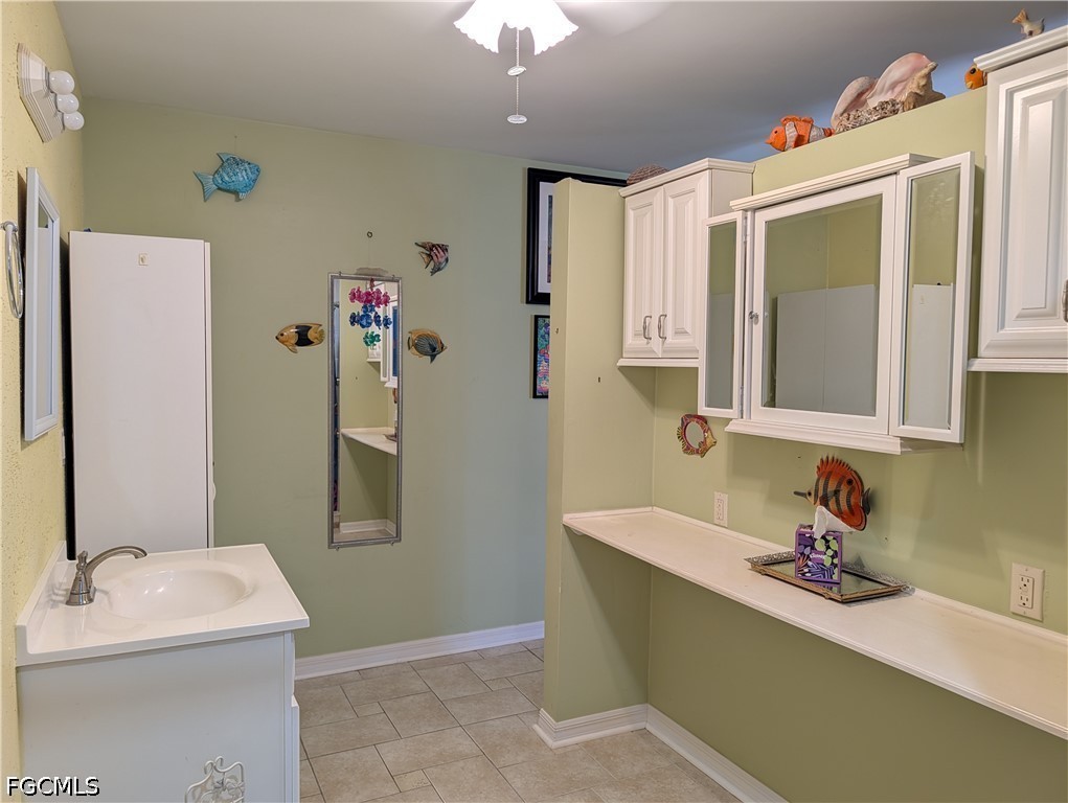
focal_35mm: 24
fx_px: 741
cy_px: 402
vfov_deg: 56.9
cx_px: 534
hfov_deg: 71.5
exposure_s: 1/30
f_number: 1.68
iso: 59
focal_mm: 6.9
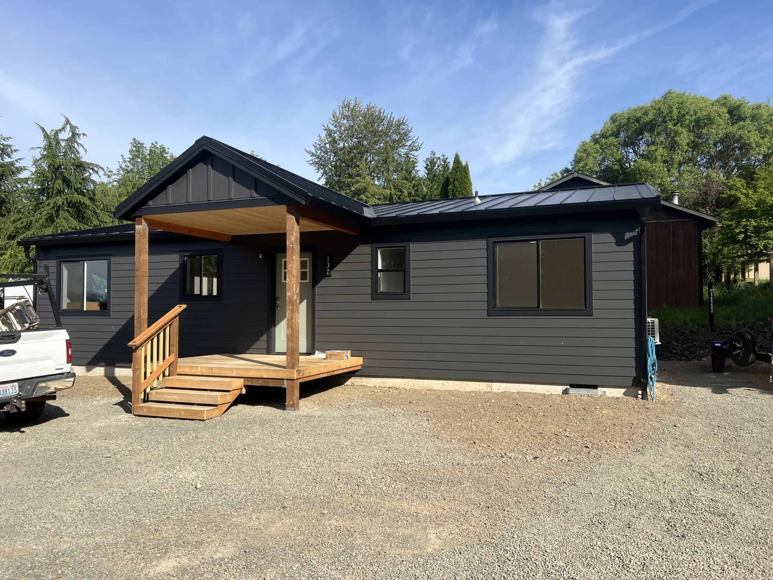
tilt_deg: +6.2
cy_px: 290
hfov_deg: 67.3
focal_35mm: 26
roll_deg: -2.2
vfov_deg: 53.1
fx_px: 581
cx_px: 386
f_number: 1.5
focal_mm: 5.7
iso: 50
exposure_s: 1/3704
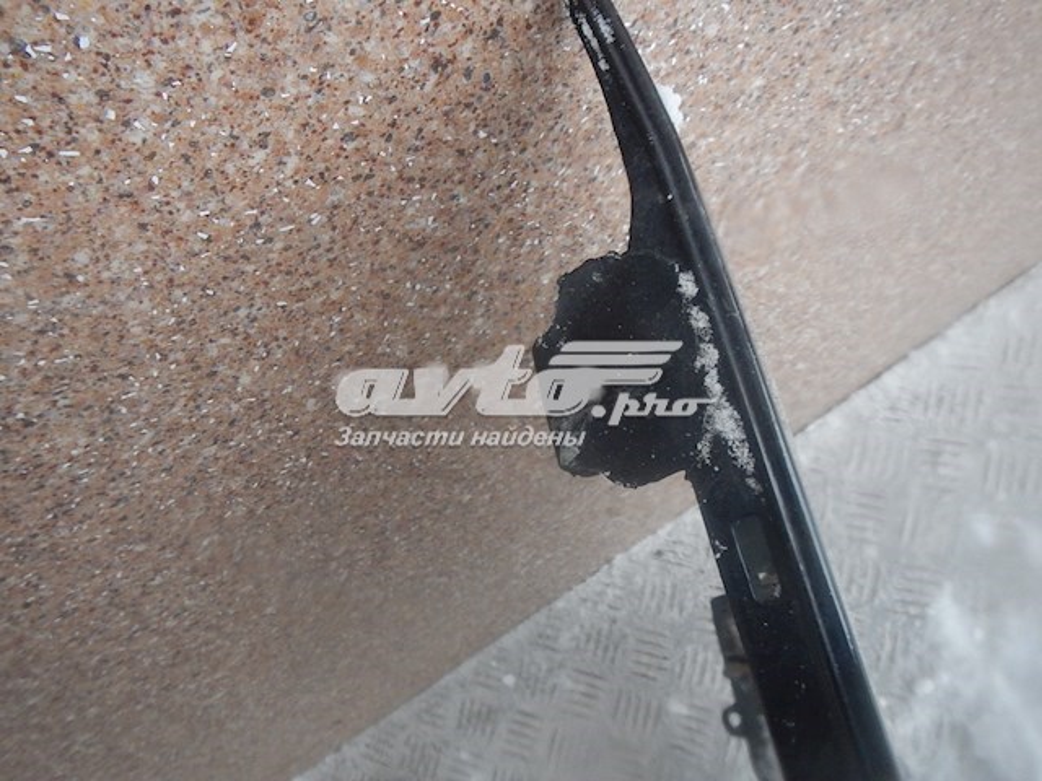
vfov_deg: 49.7
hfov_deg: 63.4
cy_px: 390
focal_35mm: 28
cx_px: 521
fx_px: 843
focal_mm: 5
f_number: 3.9
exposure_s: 1/125
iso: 400
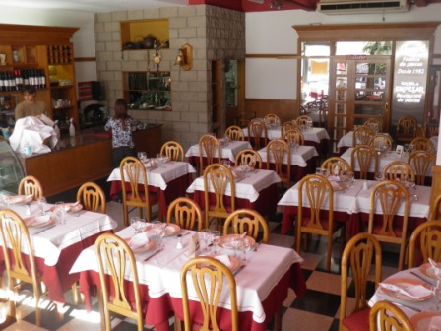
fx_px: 446
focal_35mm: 35
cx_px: 220
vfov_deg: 40.7
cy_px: 166
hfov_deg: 52.6
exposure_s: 1/30
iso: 160
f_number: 3.1
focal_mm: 6.3
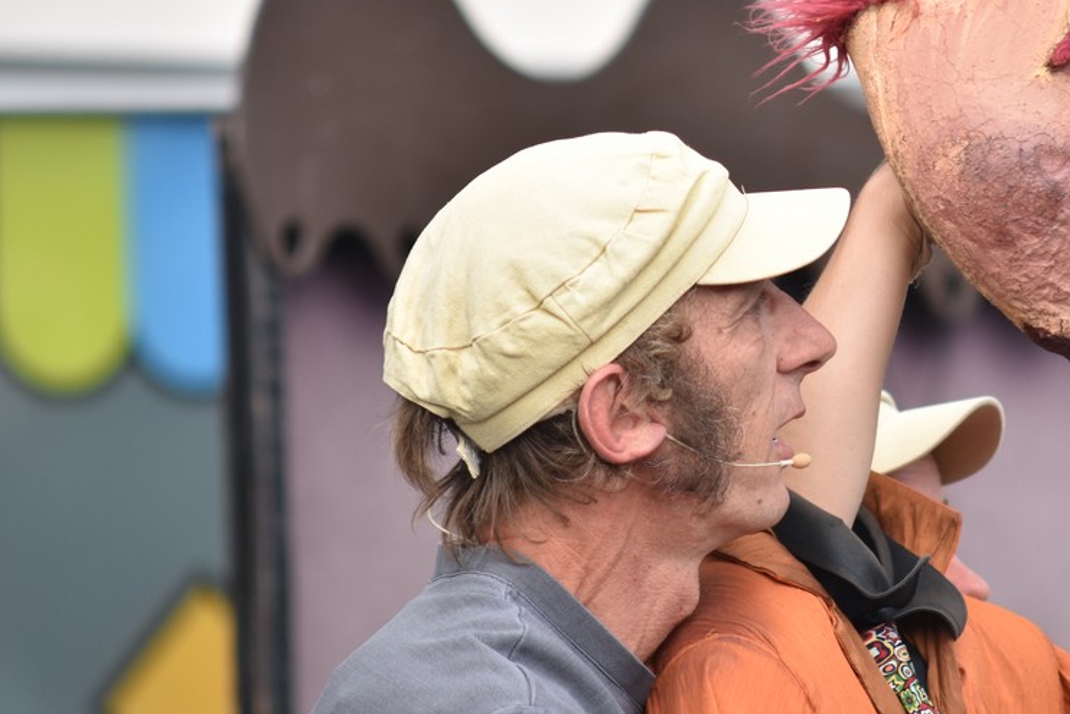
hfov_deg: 5.7
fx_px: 10820
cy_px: 284
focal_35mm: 364
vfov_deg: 3.8
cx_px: 790
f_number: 3.2
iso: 250
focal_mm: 150
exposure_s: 1/1000
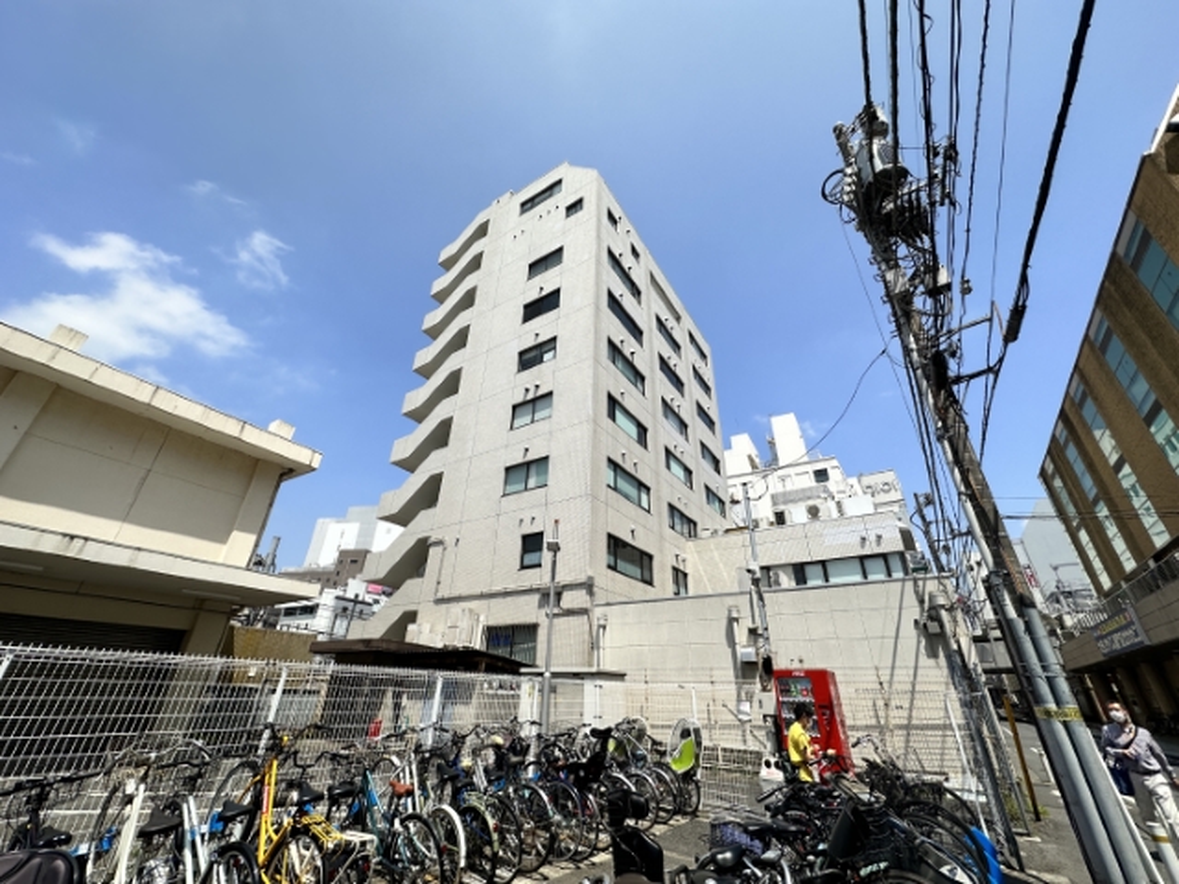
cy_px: 442
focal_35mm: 14
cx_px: 590
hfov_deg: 102.1
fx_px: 477
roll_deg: -1.5
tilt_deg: +27.9
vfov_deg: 85.7
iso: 50
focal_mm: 2.22
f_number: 2.2
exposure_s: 1/2959
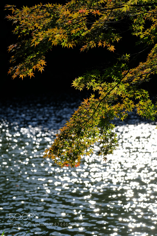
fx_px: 687
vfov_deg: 19.5
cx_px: 78
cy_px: 118
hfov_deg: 13.0
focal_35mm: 105
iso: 400
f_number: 4
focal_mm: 70
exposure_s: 1/2000
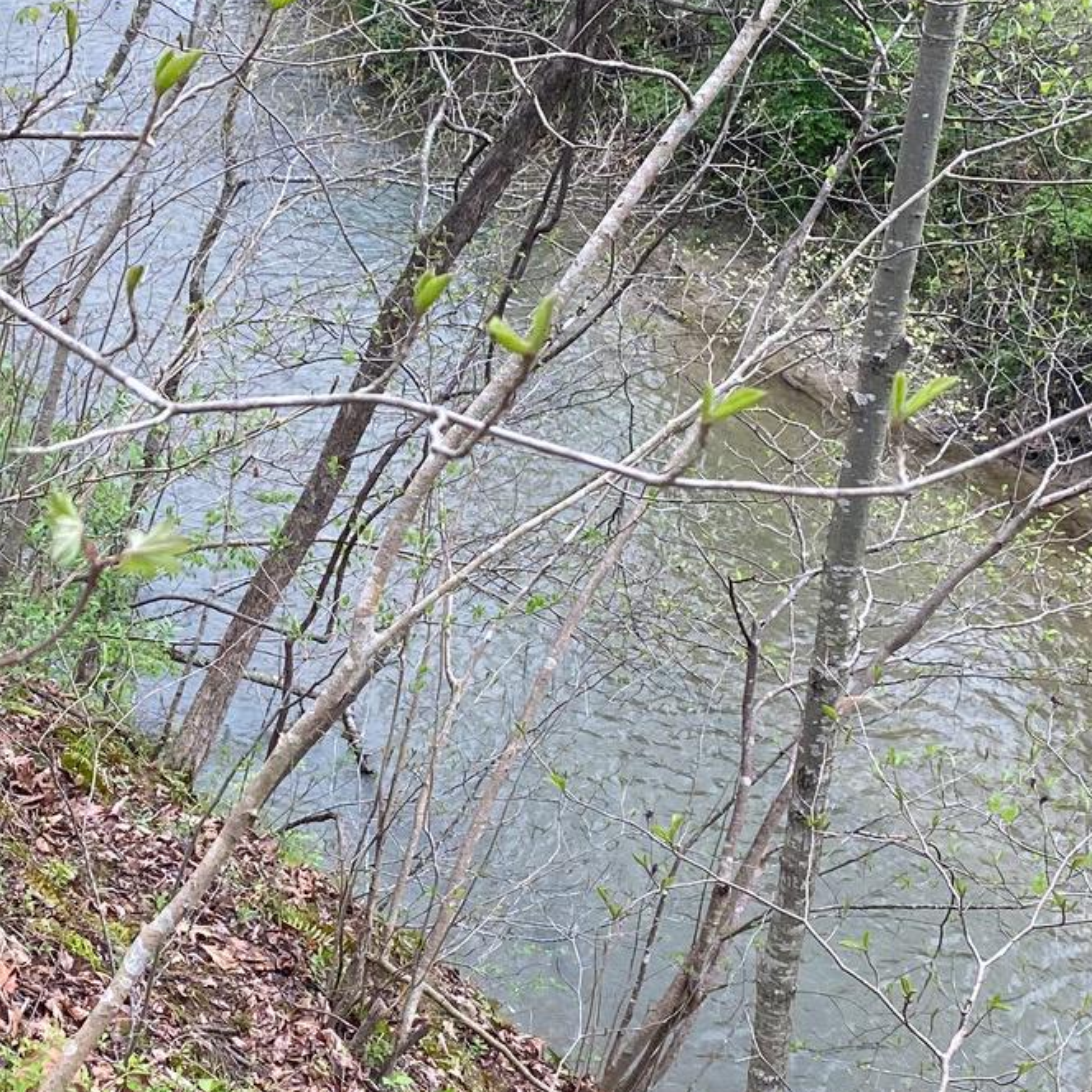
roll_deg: +1.3
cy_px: 535
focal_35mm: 71
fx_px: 2534
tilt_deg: -28.4
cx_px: 156
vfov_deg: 24.3
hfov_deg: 23.8
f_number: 1.8
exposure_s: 1/300
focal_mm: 4.25
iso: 32
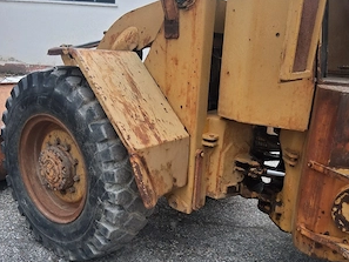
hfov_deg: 52.6
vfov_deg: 40.6
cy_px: 153
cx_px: 175
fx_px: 353
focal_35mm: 35
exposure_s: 1/128
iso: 25
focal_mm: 3.98
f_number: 1.8
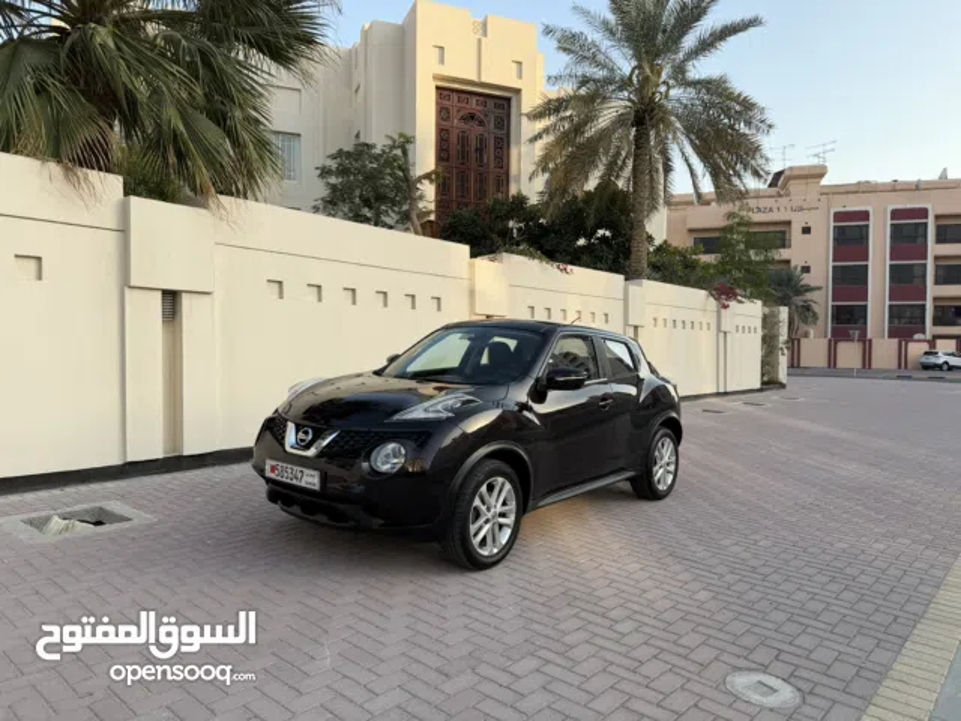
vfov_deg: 56.8
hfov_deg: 71.6
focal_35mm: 24
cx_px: 480
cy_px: 360
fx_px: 666
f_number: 1.78
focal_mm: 6.76
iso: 80
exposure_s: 1/1337
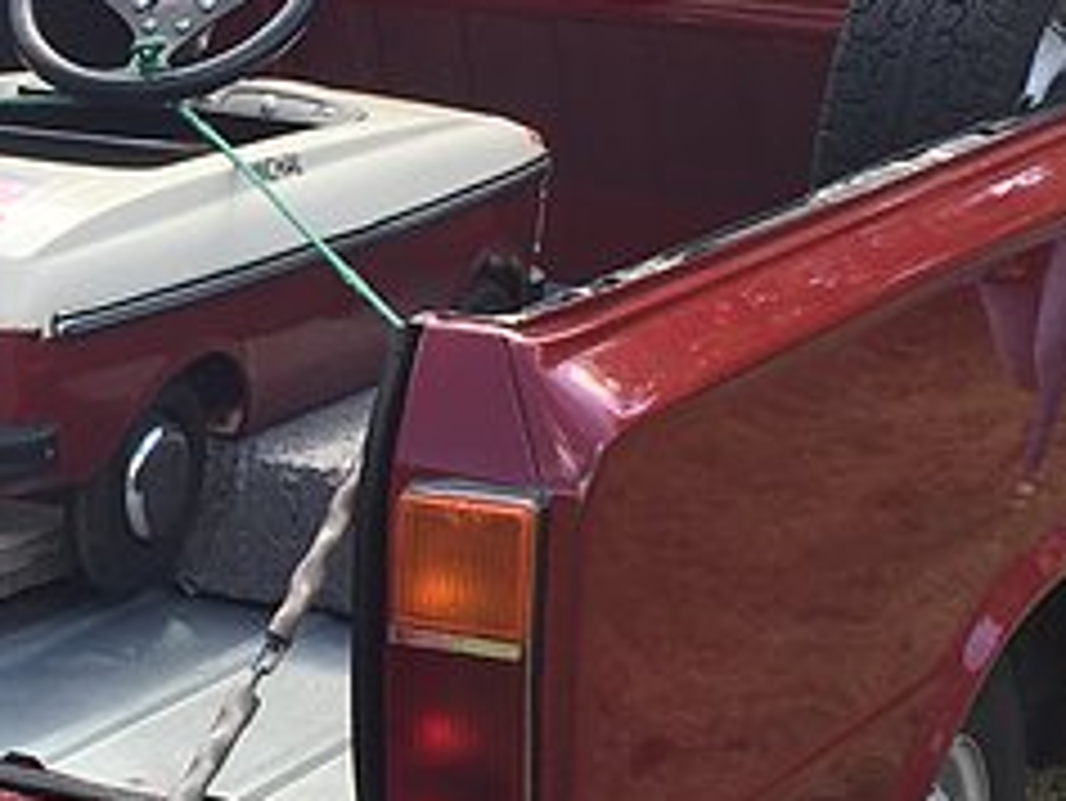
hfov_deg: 17.6
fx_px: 3389
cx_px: 99
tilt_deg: -8.7
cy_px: 178
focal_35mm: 110
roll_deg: -3.7
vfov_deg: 13.4
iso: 32
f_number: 2.2
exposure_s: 1/363
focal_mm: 4.15
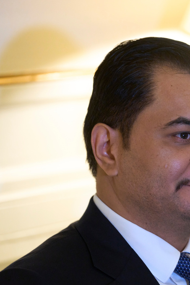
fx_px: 1956
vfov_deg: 8.3
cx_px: 209
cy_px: 142
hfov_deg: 5.5
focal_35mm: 247
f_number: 2.8
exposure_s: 1/500
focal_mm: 164
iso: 3200
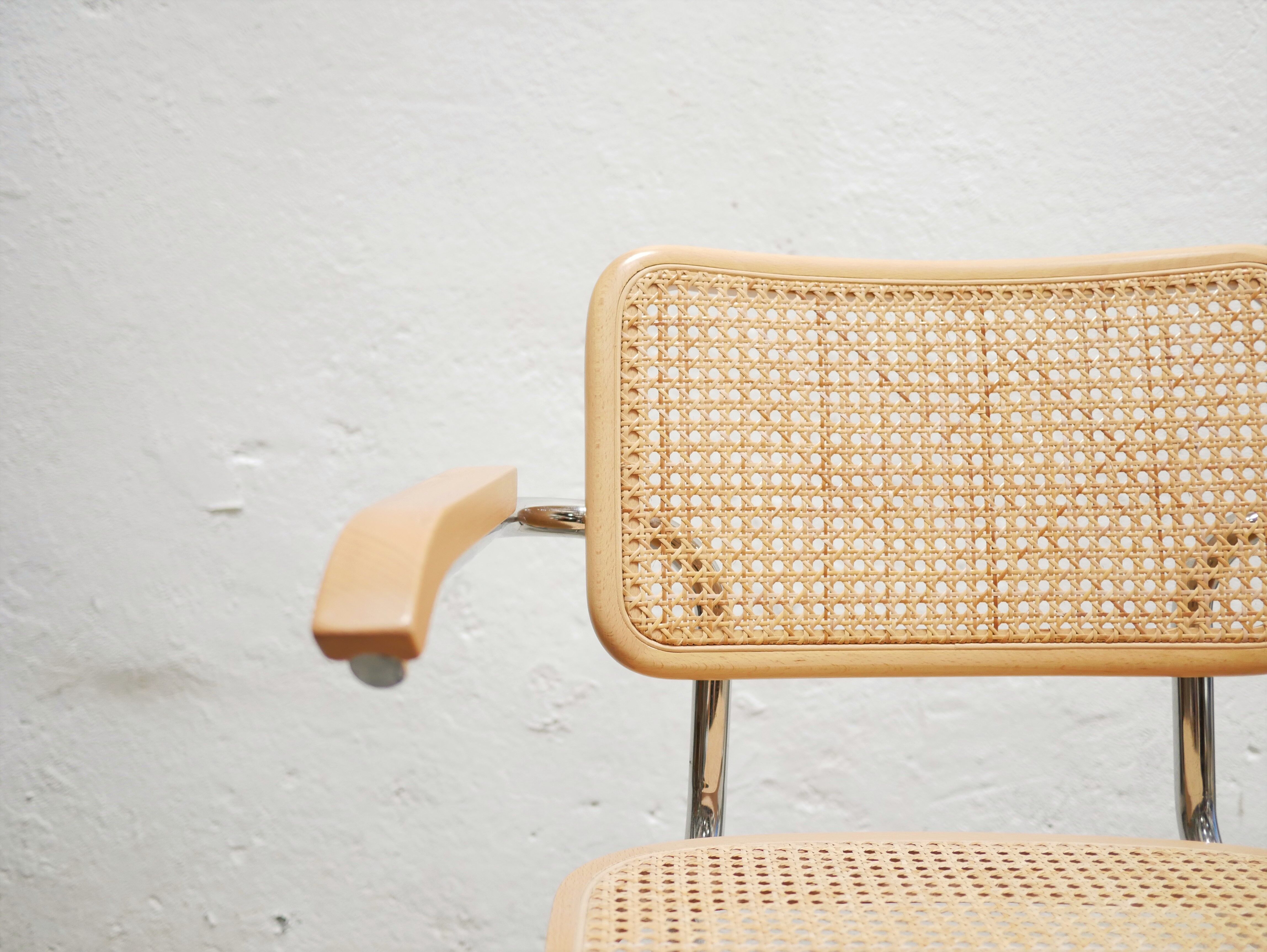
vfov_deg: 36.0
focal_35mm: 40
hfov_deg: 46.8
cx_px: 634
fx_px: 1465
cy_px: 476
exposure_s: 1/60
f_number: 1.7
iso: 640
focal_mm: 20
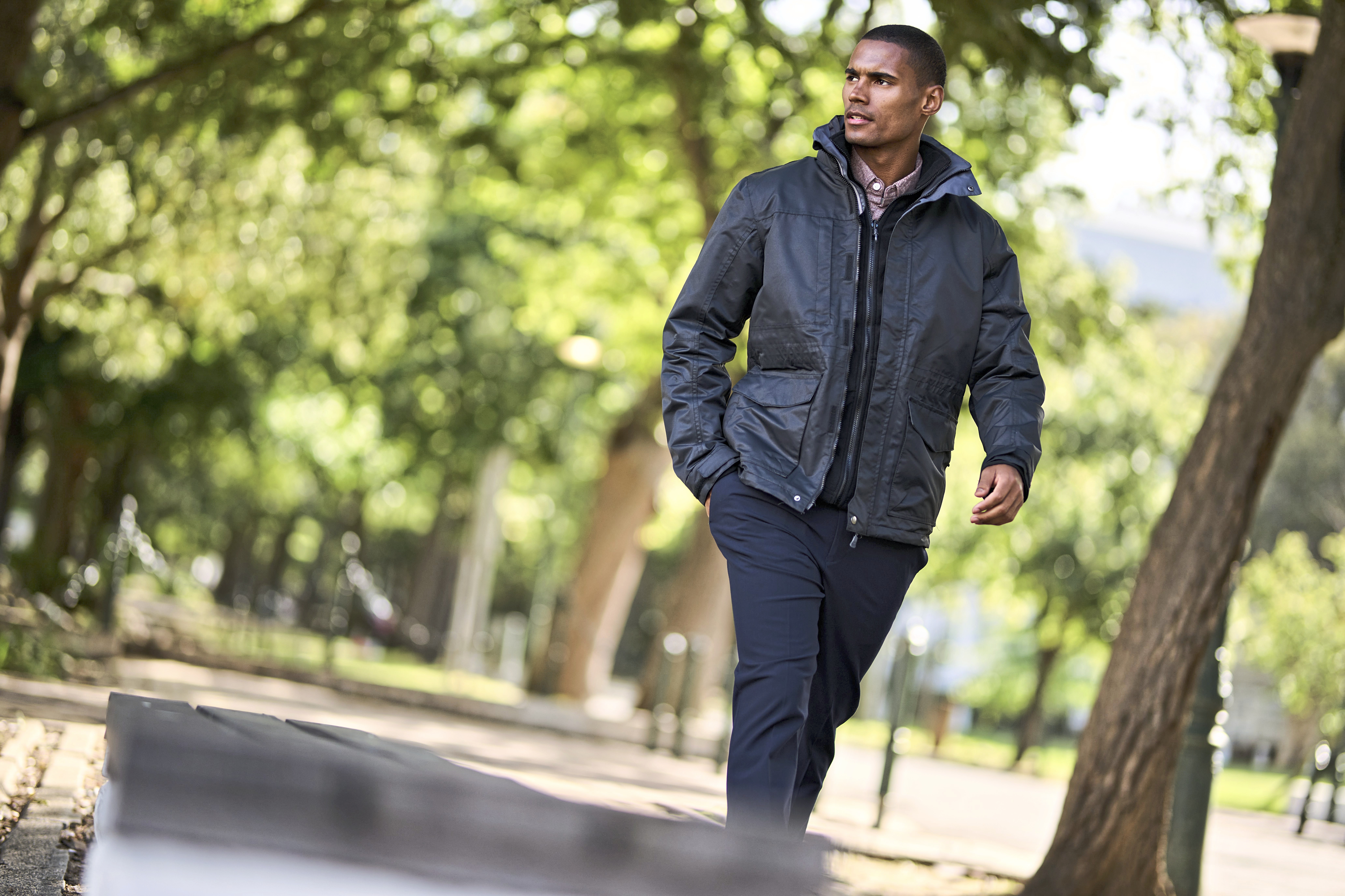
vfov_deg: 16.1
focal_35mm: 85
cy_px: 448
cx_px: 672
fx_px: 3175
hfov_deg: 23.9
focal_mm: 85
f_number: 1.4
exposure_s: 1/1600
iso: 200
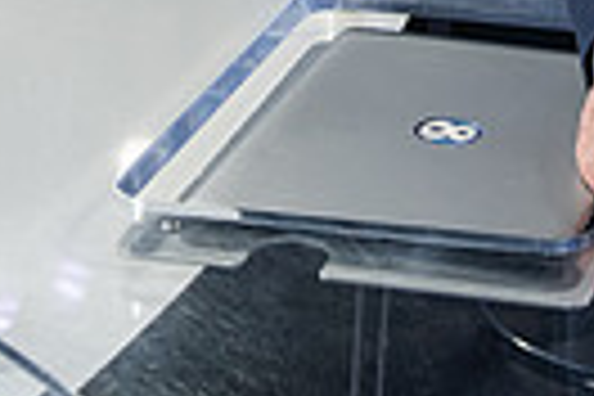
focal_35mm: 176
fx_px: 2904
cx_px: 693
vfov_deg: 7.5
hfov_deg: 11.5
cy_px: -421
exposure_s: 1/160
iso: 1250
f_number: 4.5
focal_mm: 40
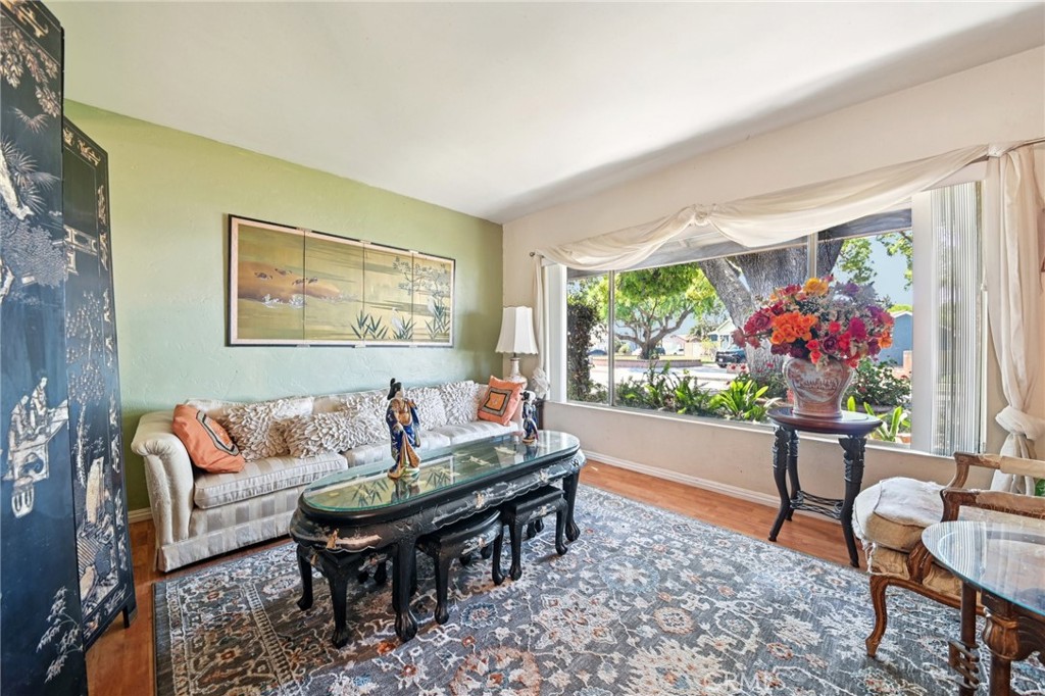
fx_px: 348
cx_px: 522
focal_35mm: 12
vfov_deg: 90.0
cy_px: 348
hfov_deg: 112.6
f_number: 8
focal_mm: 12
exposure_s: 1/3.33
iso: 250
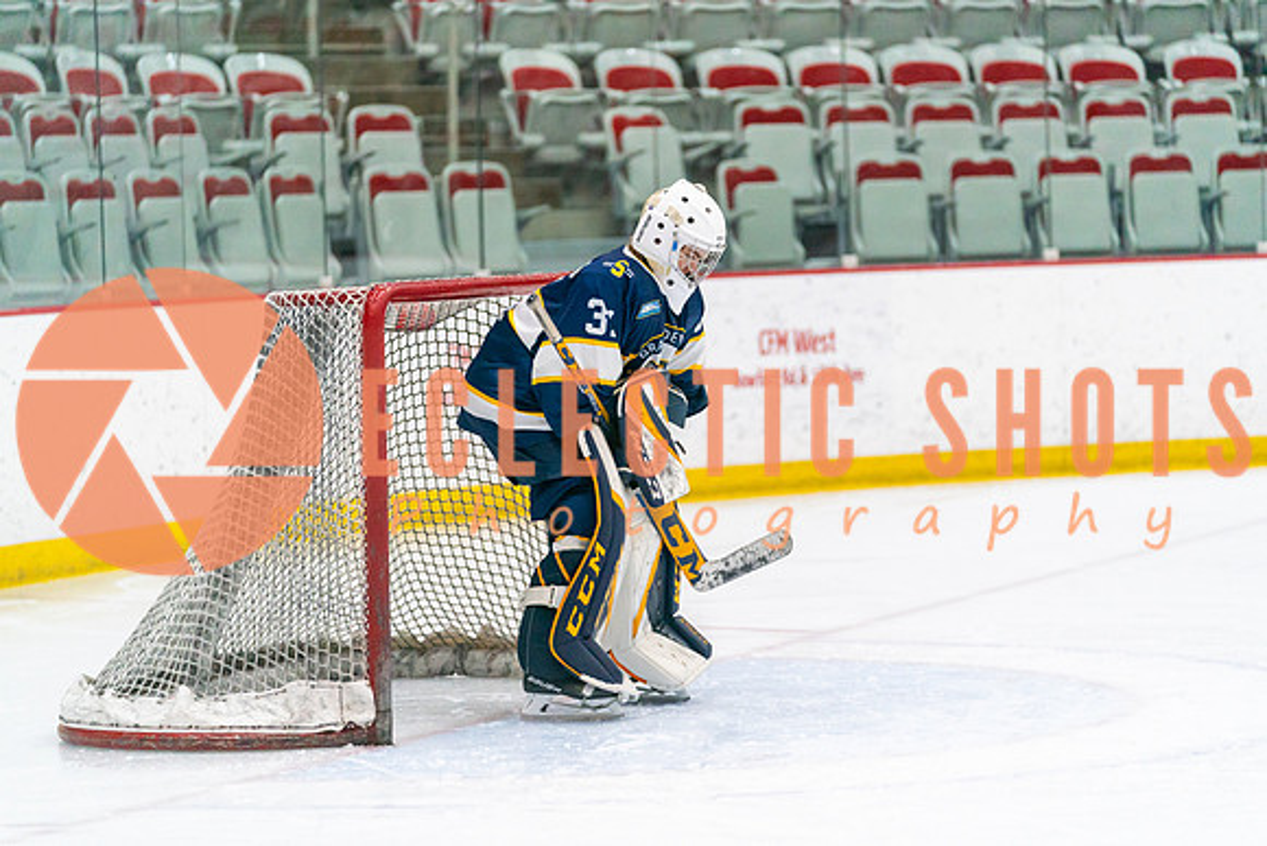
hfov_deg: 12.9
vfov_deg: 8.6
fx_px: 5606
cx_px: 634
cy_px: 423
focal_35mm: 159
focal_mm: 156
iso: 3200
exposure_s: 1/1250
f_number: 2.8
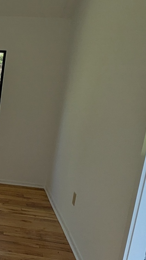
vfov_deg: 38.3
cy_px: 159
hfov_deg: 18.5
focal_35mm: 54
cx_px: -97
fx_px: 372
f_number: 2.2
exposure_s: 1/294
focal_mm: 2.35
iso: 61
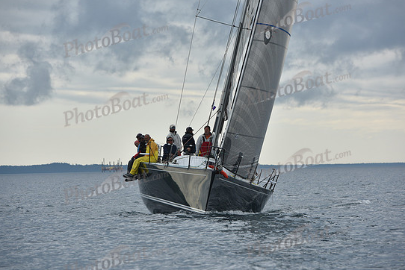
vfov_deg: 6.4
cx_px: 208
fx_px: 2409
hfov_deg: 9.6
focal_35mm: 214
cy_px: 135
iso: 250
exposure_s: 1/800
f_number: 7.1
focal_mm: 200
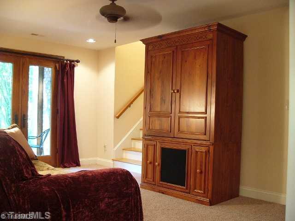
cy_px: 110
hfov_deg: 51.4
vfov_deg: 39.7
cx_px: 148
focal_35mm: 36
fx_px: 307
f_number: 2.8
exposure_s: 1/4
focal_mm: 6
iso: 100
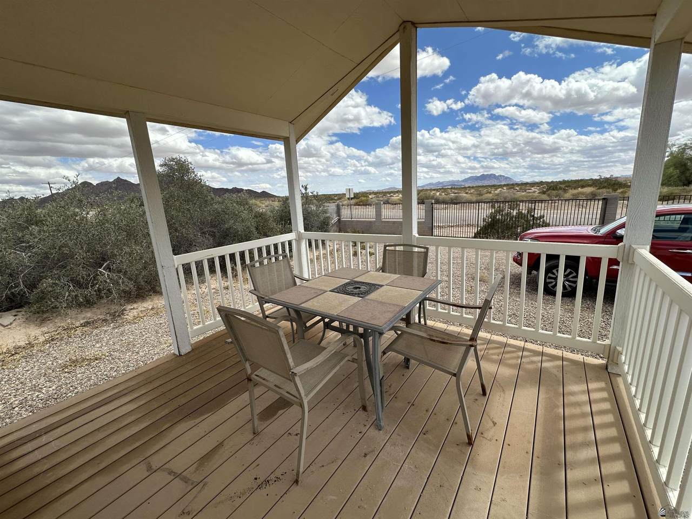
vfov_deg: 85.7
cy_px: 260
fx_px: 280
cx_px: 346
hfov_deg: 102.1
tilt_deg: -13.3
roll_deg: +3.4
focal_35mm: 14
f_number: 2.2
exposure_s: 1/2174
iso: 50
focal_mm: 2.22
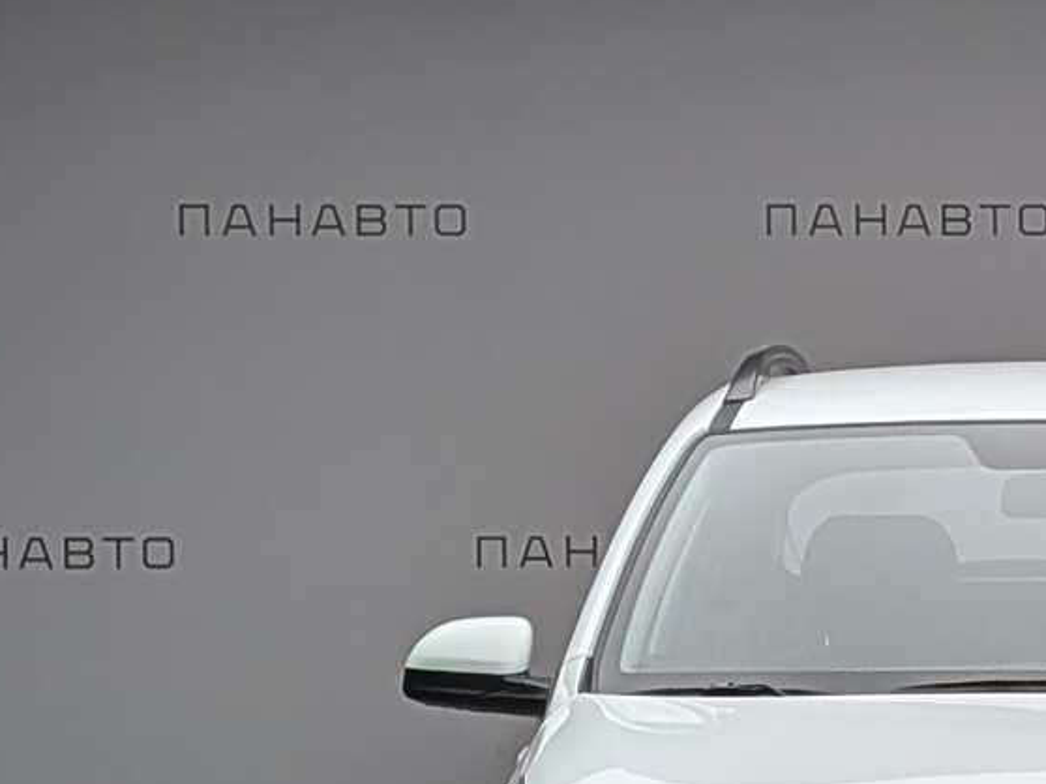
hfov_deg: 15.7
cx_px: 1078
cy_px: 865
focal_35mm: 123
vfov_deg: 11.9
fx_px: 3715
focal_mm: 6.9
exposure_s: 1/301
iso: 32
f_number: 1.68
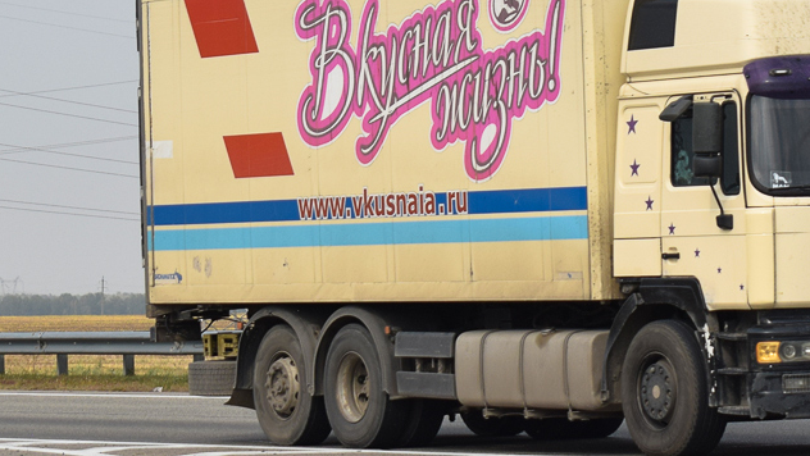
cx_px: 670
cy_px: 91
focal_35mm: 164
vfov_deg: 7.4
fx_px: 3523
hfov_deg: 13.0
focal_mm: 55
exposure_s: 1/800
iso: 200
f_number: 6.3
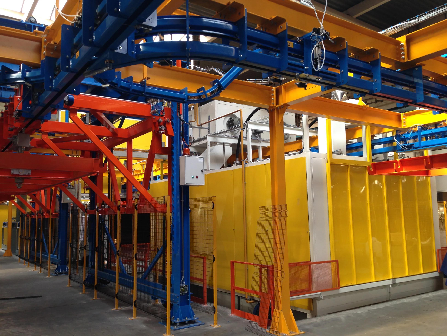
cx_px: 224
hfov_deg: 55.4
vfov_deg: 42.9
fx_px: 426
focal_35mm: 33
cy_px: 168
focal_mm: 4.12
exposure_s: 1/24
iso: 50
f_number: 2.4
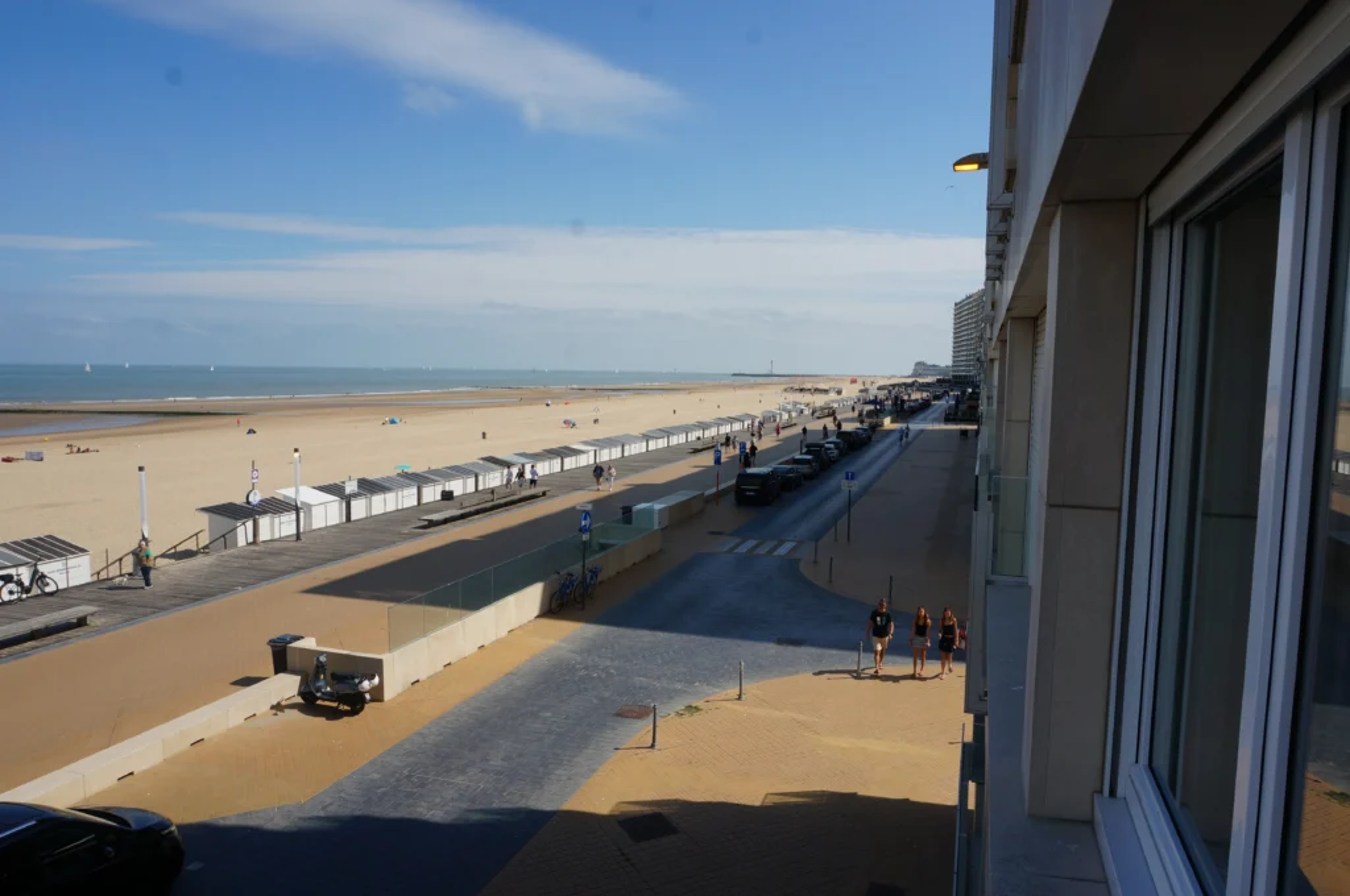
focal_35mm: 24
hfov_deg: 73.8
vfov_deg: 53.0
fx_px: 899
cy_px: 448
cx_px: 675
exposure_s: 1/160
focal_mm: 16
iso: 100
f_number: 13
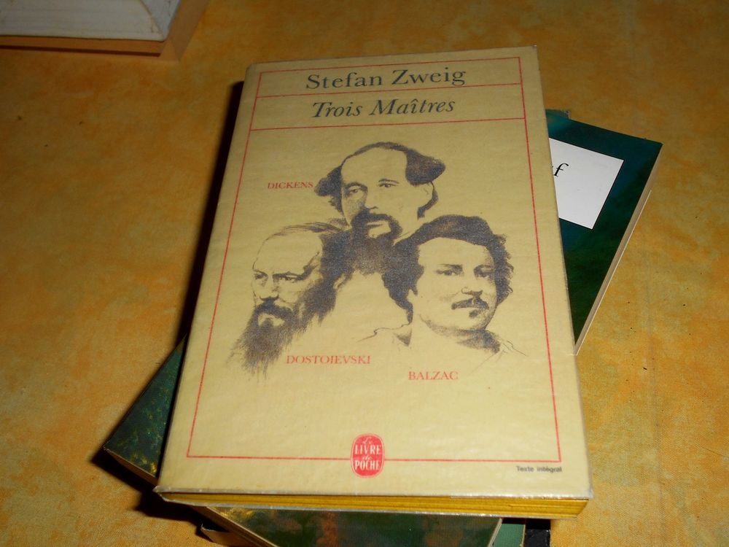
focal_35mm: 34
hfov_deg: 54.0
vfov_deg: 41.8
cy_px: 274
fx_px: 716
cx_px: 364
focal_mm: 5.8
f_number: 3.6
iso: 80
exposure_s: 1/30
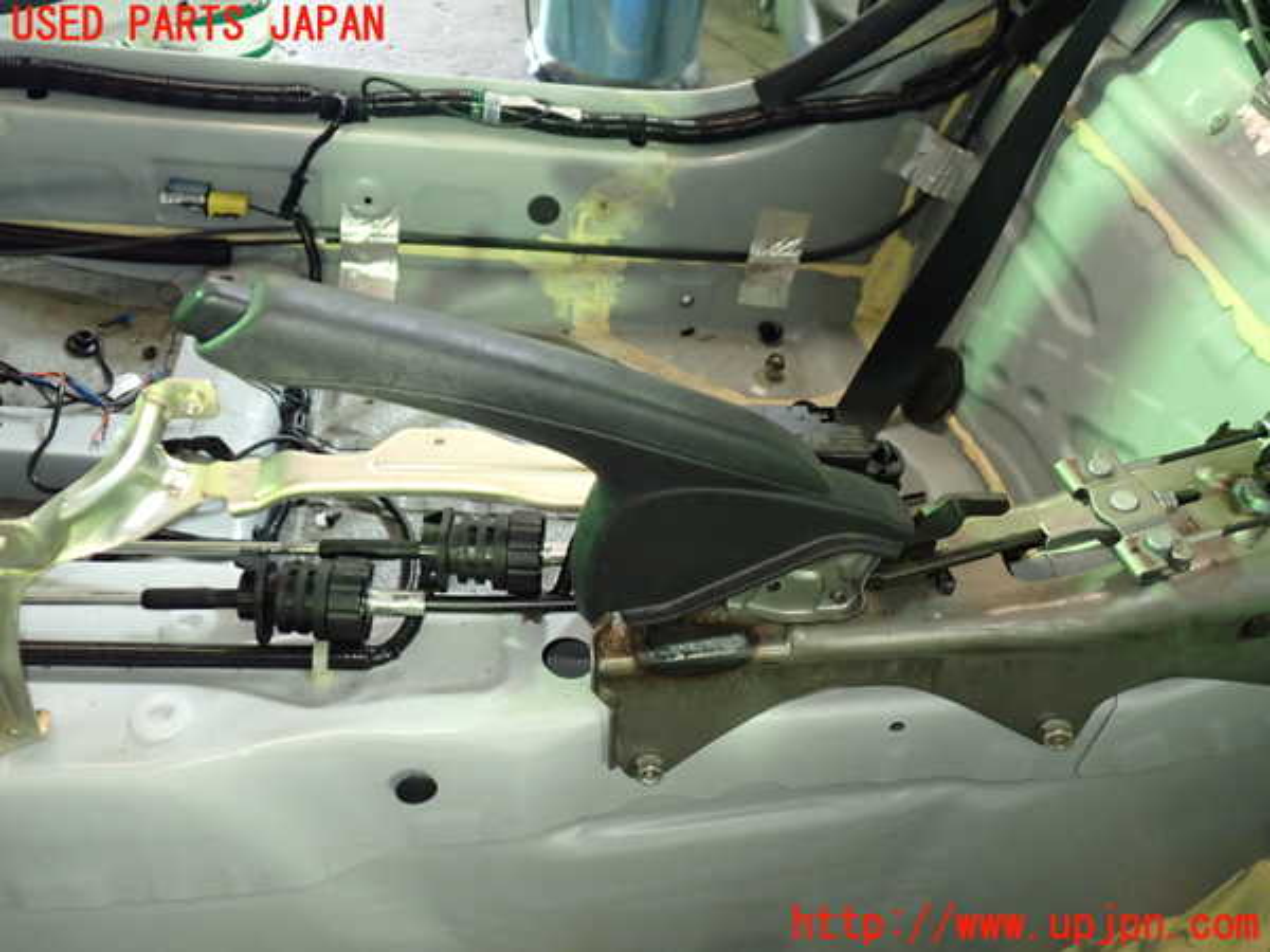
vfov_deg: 46.8
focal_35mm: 30
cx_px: 635
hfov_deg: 60.0
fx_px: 1101
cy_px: 476
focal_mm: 5.4
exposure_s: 1/30
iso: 800
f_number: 2.3
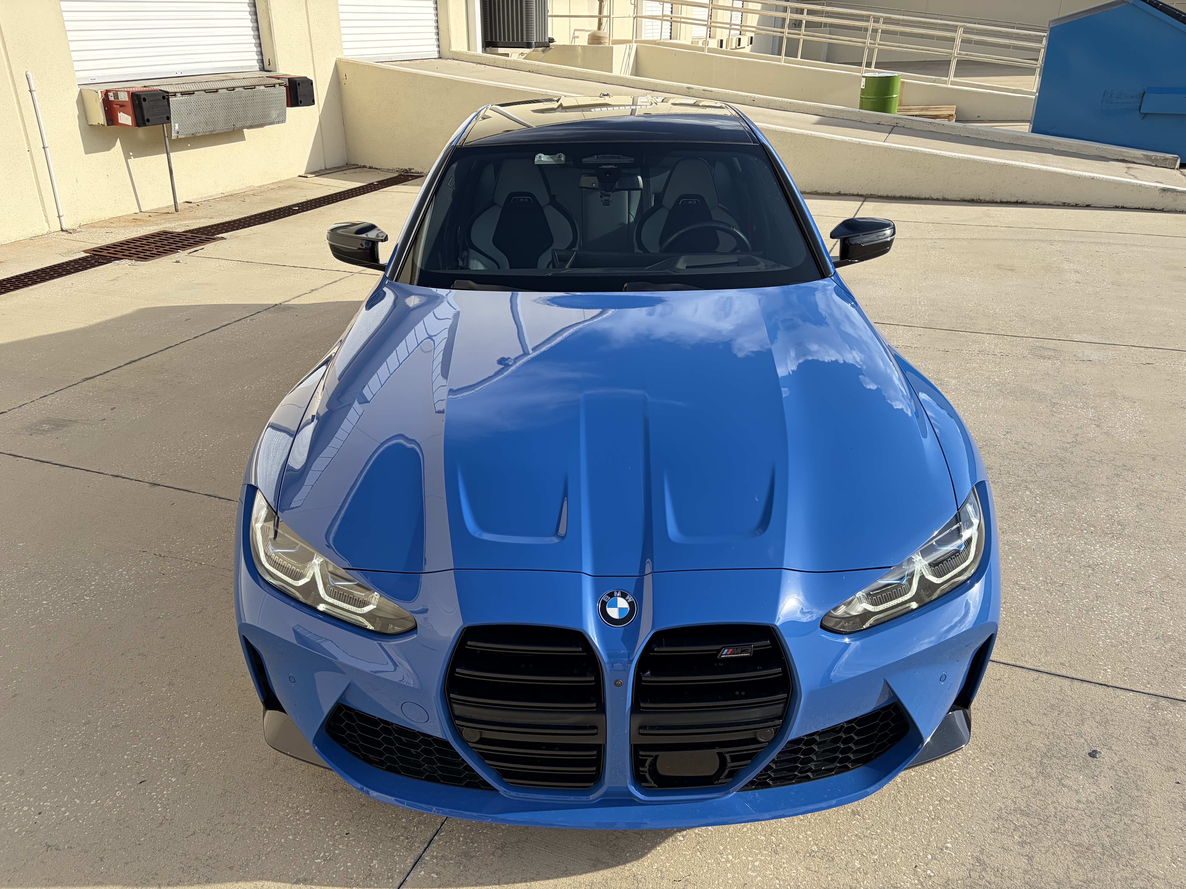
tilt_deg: -24.5
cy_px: 444
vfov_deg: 53.1
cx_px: 593
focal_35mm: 26
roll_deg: -0.4
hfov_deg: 67.3
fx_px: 891
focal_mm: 5.96
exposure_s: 1/1517
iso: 64
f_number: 1.6
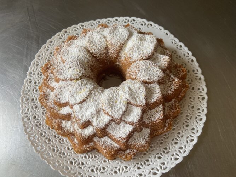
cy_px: 88
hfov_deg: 67.3
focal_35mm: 26
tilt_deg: -65.4
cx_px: 118
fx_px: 177
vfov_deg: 53.0
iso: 125
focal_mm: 4.25
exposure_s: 1/121
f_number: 1.8
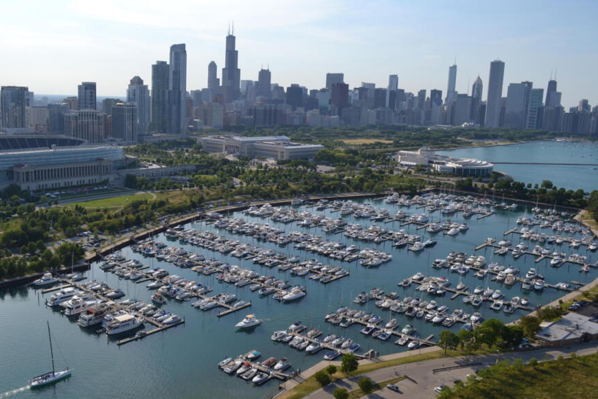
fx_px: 515
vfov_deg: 42.3
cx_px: 290
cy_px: 195
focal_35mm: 31
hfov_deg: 60.3
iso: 400
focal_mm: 20
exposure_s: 1/1600
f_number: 6.3
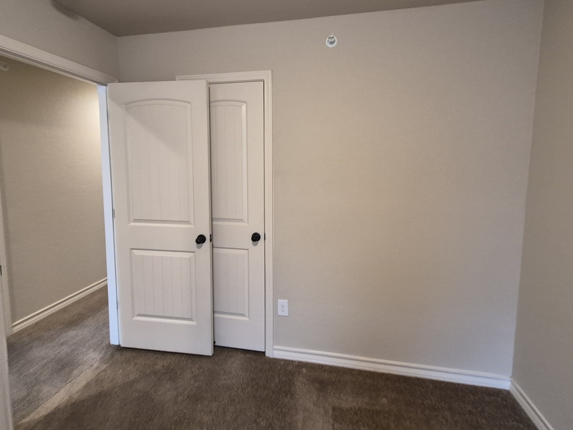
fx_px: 265
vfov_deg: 77.7
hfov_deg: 94.5
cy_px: 184
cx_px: 292
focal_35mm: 16
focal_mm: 1.74
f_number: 2.2
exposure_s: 1/60
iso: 500
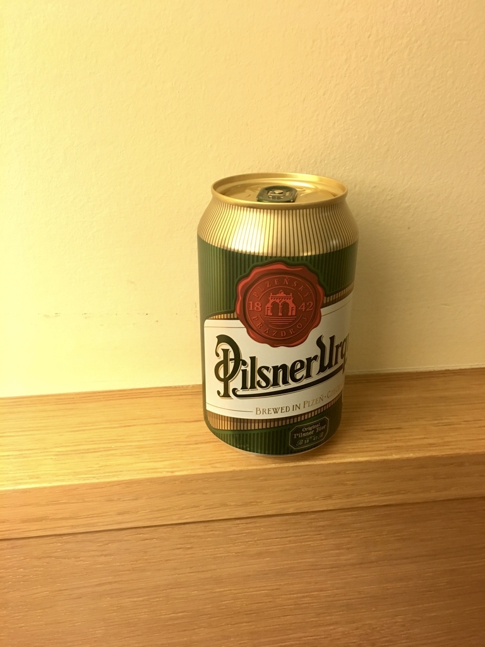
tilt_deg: -25.1
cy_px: 324
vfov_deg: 61.7
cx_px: 242
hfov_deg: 48.2
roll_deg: +0.3
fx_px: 542
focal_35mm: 29
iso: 160
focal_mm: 4.15
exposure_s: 1/33
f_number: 2.2
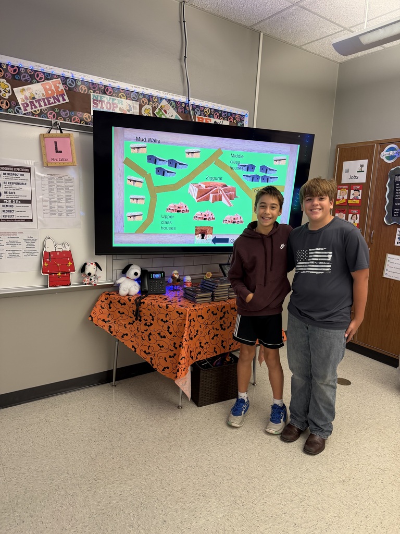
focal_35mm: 24
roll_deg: -1.7
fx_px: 370
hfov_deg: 56.8
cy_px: 267
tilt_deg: -10.4
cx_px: 200
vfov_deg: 71.6
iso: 160
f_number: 1.78
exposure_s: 1/60
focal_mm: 6.76
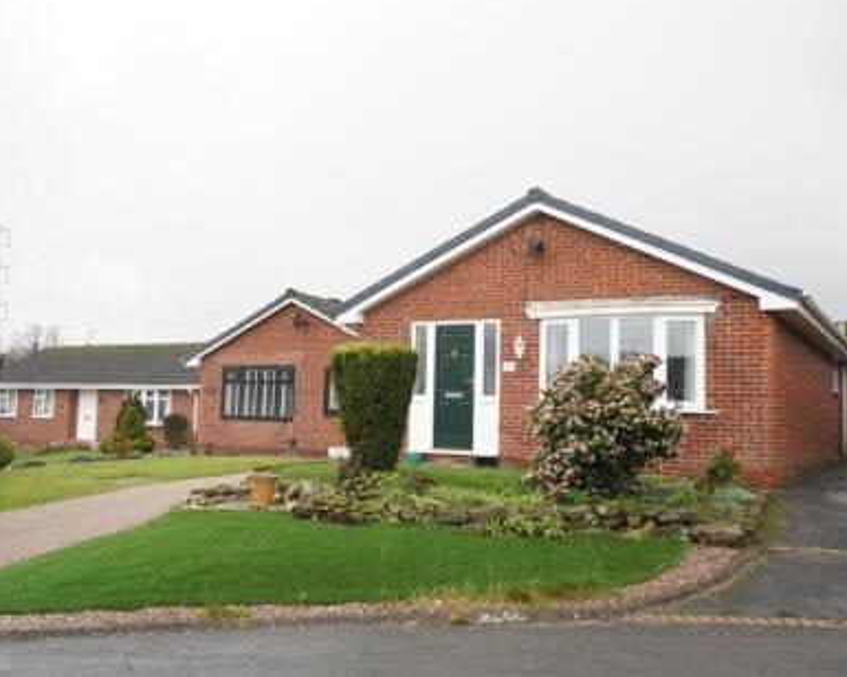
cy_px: 333
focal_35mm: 36
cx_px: 411
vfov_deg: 41.2
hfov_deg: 50.3
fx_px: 902
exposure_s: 1/160
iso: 500
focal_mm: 31
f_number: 8
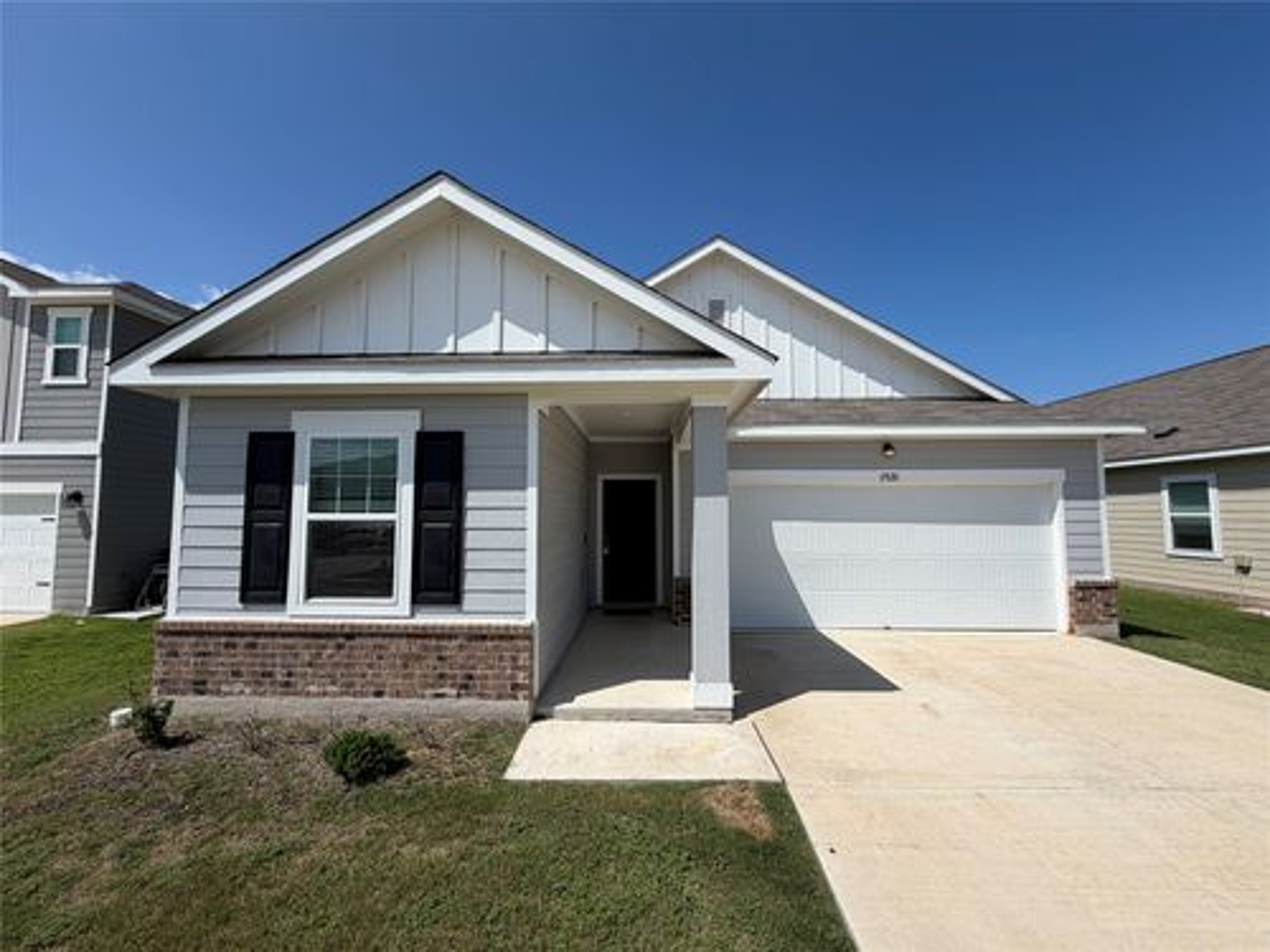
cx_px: 635
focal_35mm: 14
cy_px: 476
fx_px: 514
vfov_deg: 85.7
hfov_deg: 102.1
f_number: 2.2
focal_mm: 2.22
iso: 20
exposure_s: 1/1399
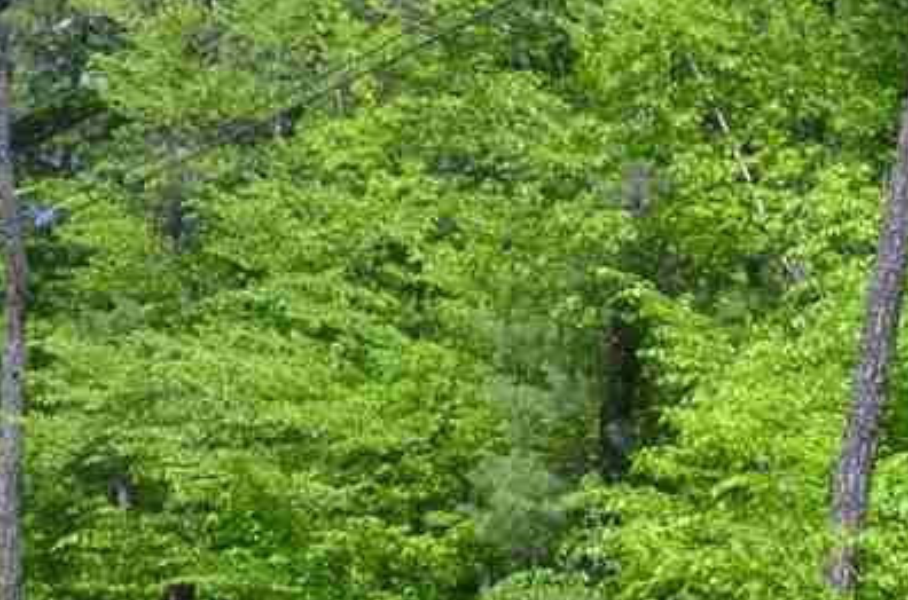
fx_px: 3900
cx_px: 2272
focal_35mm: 155
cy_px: 305
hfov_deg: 10.9
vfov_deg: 8.8
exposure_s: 1/250
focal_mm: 20
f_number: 8
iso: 200
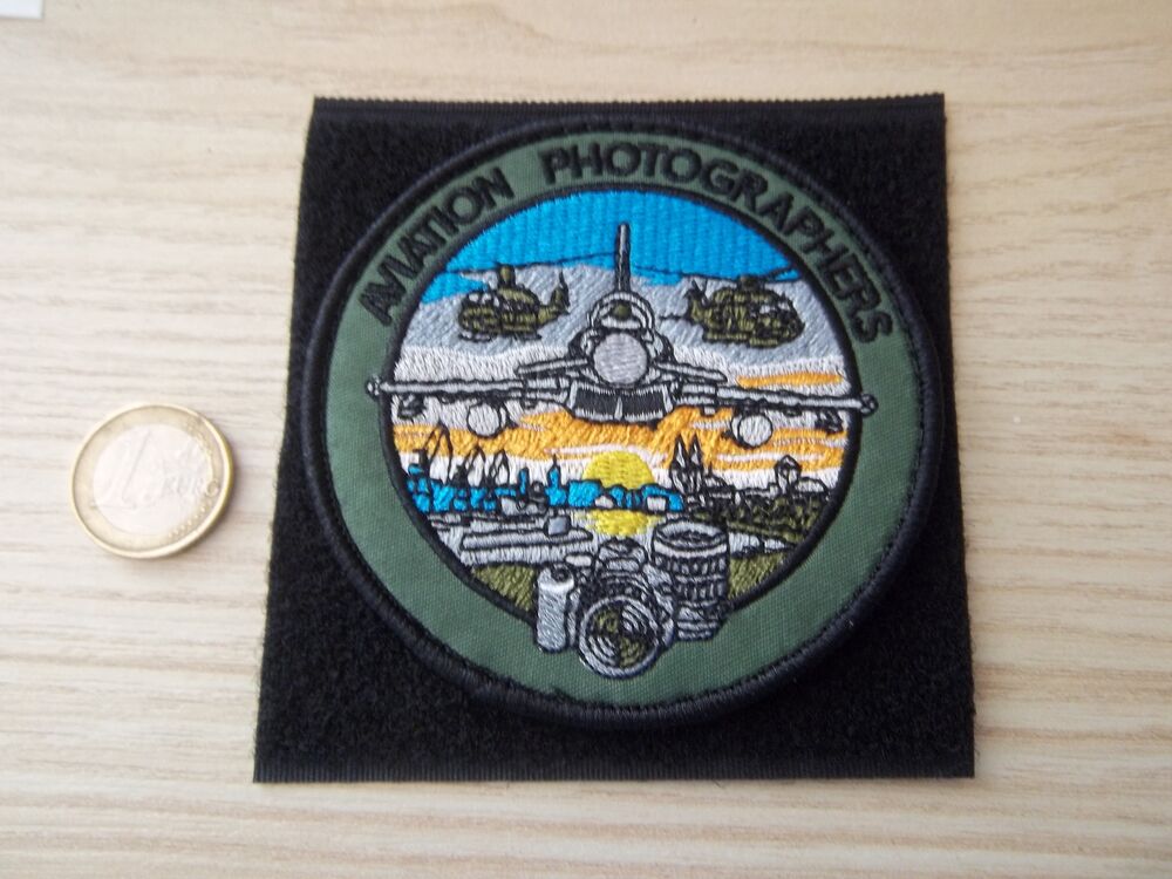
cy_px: 440
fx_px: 948
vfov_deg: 49.7
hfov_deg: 63.4
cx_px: 586
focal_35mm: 28
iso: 160
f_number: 3.5
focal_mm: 5.05
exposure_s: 1/20
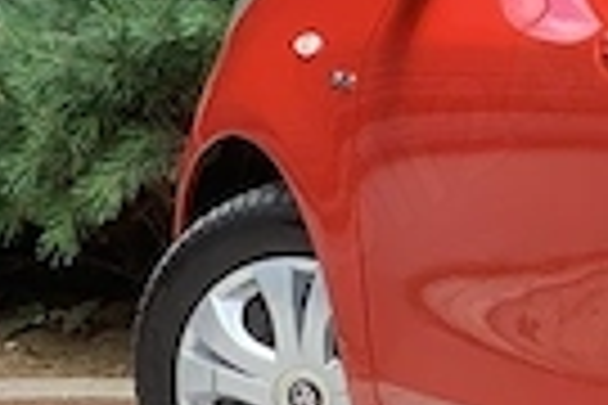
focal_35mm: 240
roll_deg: -0.8
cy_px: 180
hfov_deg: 8.1
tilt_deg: -5.2
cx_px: 1315
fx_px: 4053
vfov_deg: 5.7
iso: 16
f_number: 2.4
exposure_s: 1/291
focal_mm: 6
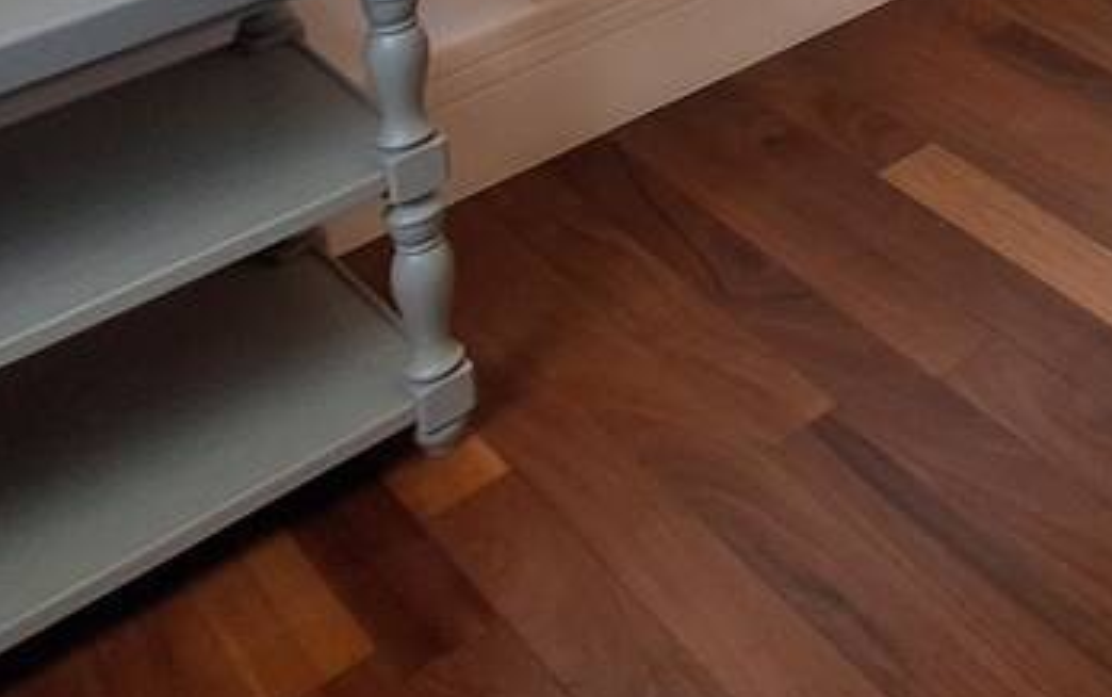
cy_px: -678
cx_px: 1502
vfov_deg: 17.1
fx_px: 1729
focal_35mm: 57
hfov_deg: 28.3
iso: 64
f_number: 2.2
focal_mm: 1.74
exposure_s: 1/40
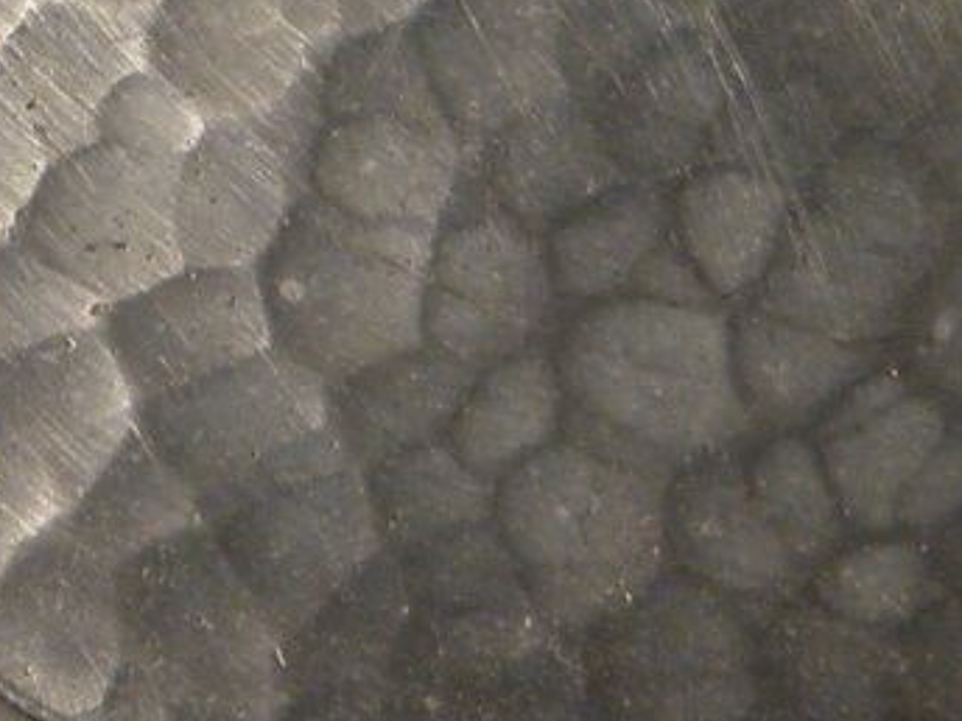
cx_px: 990
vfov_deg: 4.5
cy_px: -956
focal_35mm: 327
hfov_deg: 6.0
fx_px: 9088
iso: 100
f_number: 3.9
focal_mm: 7.9
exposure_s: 1/80
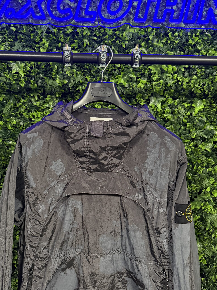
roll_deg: -1.4
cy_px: 137
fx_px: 251
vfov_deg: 59.9
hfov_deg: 46.7
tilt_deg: -2.8
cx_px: 98
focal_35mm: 30
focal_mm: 6.76
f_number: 1.78
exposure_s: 1/50
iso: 800
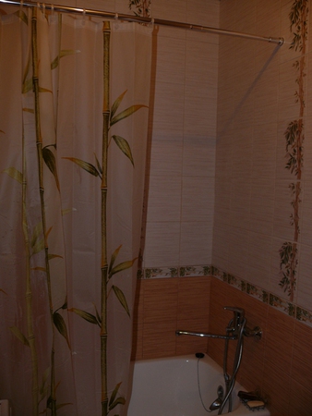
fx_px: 420
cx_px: 156
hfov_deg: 40.7
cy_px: 208
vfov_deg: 52.6
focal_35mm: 35
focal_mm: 7.4
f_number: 2.8
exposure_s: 1/30
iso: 100
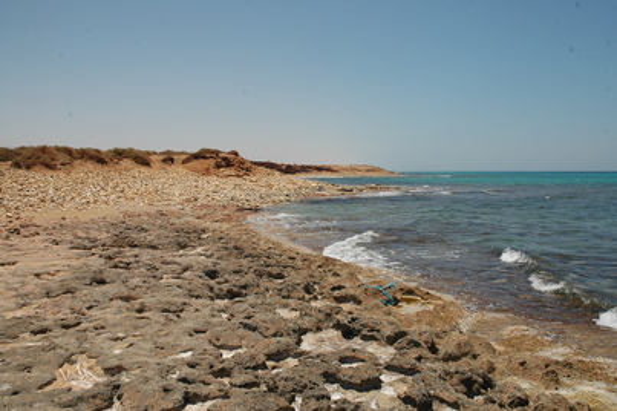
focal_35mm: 33
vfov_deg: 39.9
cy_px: 206
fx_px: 565
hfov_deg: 57.3
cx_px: 308
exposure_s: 1/400
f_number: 11
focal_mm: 22
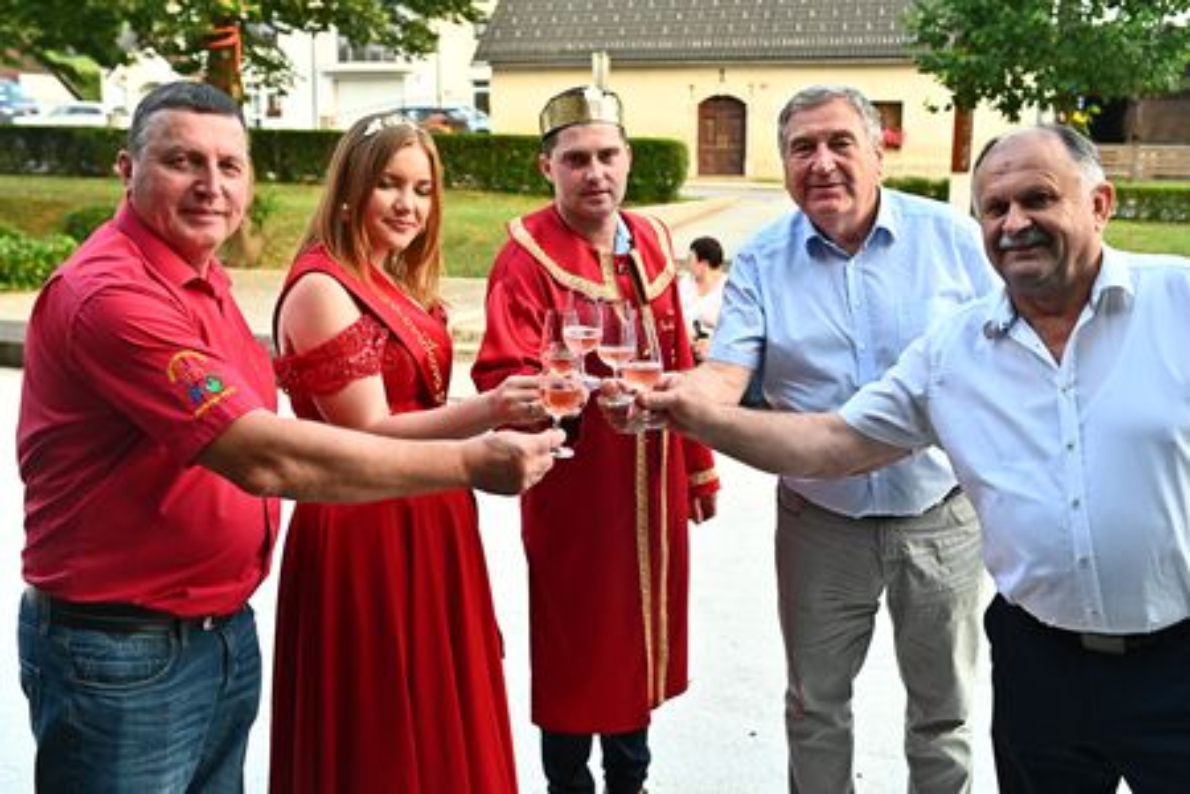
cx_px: 595
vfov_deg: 37.9
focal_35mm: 35
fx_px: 1157
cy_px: 397
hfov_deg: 54.4
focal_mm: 35
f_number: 5
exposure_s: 1/1600
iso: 4000
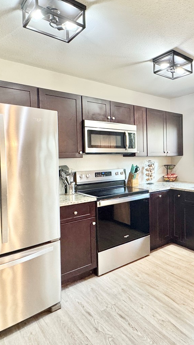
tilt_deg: -1.6
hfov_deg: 43.5
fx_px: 220
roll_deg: +0.7
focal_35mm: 24
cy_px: 162
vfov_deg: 76.2
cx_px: 175
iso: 250
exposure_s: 1/120
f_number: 2.2
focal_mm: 2.22
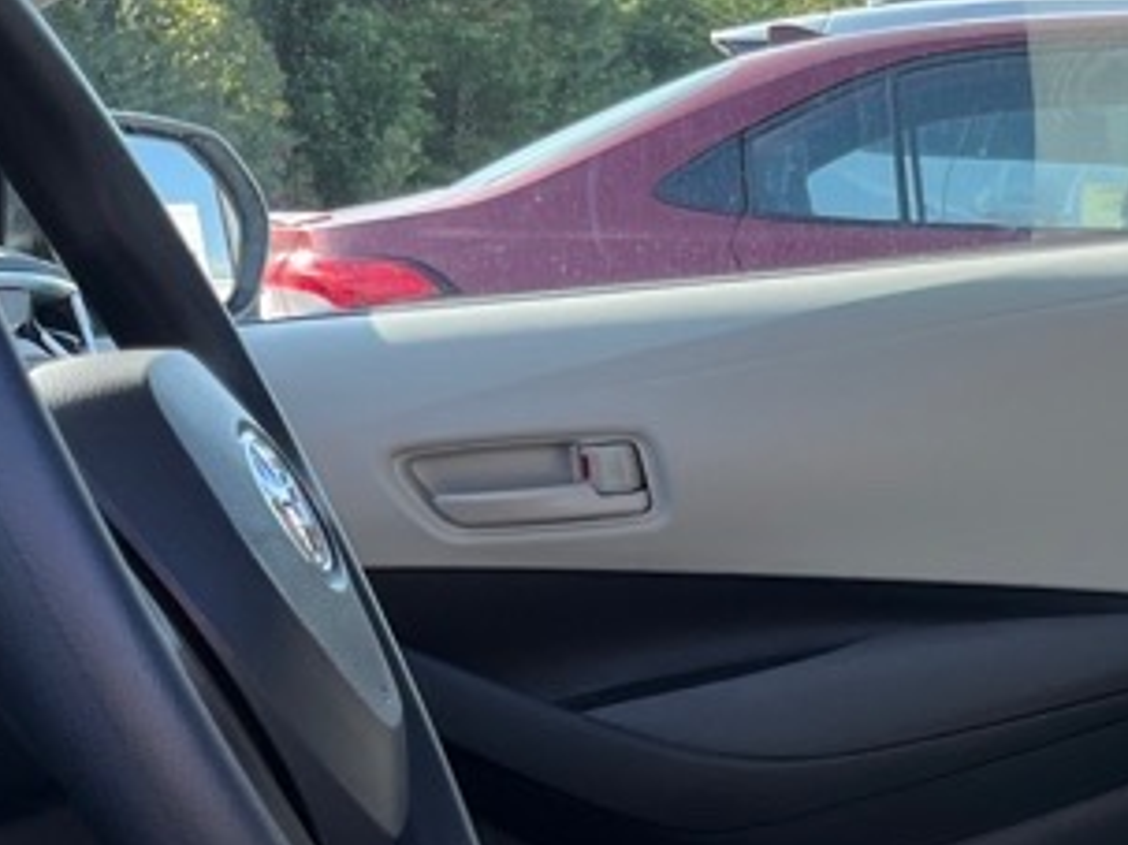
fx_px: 2866
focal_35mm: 88
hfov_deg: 21.7
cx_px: 1046
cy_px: 1065
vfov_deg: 16.0
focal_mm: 5.1
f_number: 1.6
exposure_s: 1/615
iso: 50
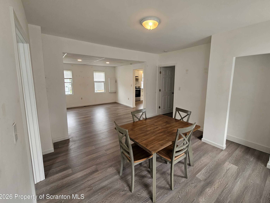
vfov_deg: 85.6
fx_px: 109
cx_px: 139
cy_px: 97
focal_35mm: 14
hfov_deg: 102.0
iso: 64
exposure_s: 1/60
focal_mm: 2.2
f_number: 2.2
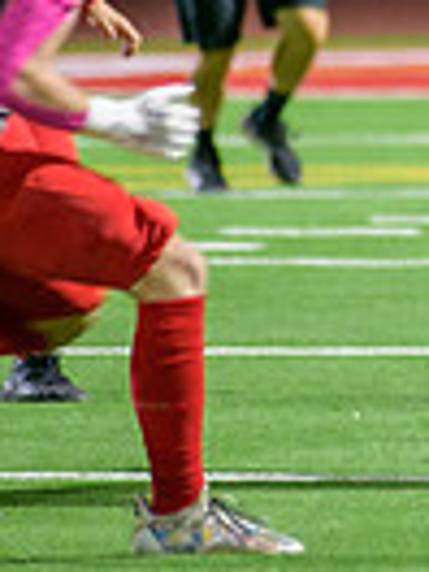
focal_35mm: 842
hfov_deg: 1.8
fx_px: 13913
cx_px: 797
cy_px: 63
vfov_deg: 2.4
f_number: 2.8
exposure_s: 1/250
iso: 1600
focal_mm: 200
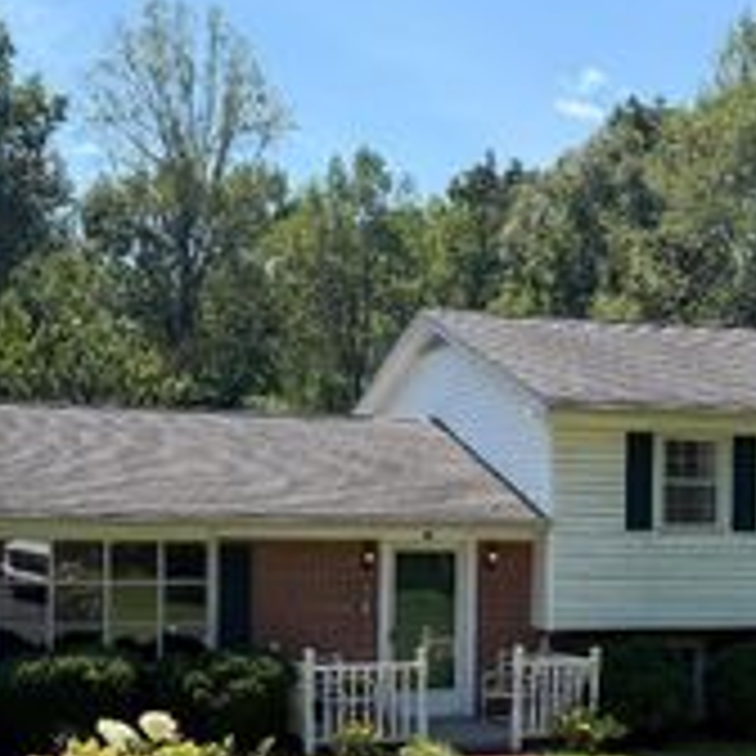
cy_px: 569
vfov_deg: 26.9
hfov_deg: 27.2
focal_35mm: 63
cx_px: 490
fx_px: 1557
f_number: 1.78
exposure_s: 1/2445
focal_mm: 6.76
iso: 80
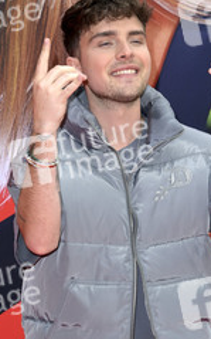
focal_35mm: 179
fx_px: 1650
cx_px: 122
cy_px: 226
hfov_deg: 7.3
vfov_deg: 11.7
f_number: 7.1
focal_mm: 105
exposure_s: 1/250
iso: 400
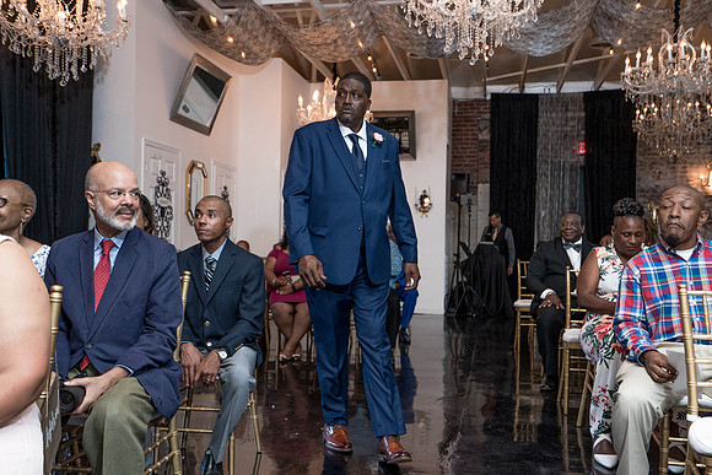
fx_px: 707
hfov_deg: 53.4
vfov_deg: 37.1
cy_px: 239
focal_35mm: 36
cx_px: 362
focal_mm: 31
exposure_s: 1/200
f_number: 4
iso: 2000
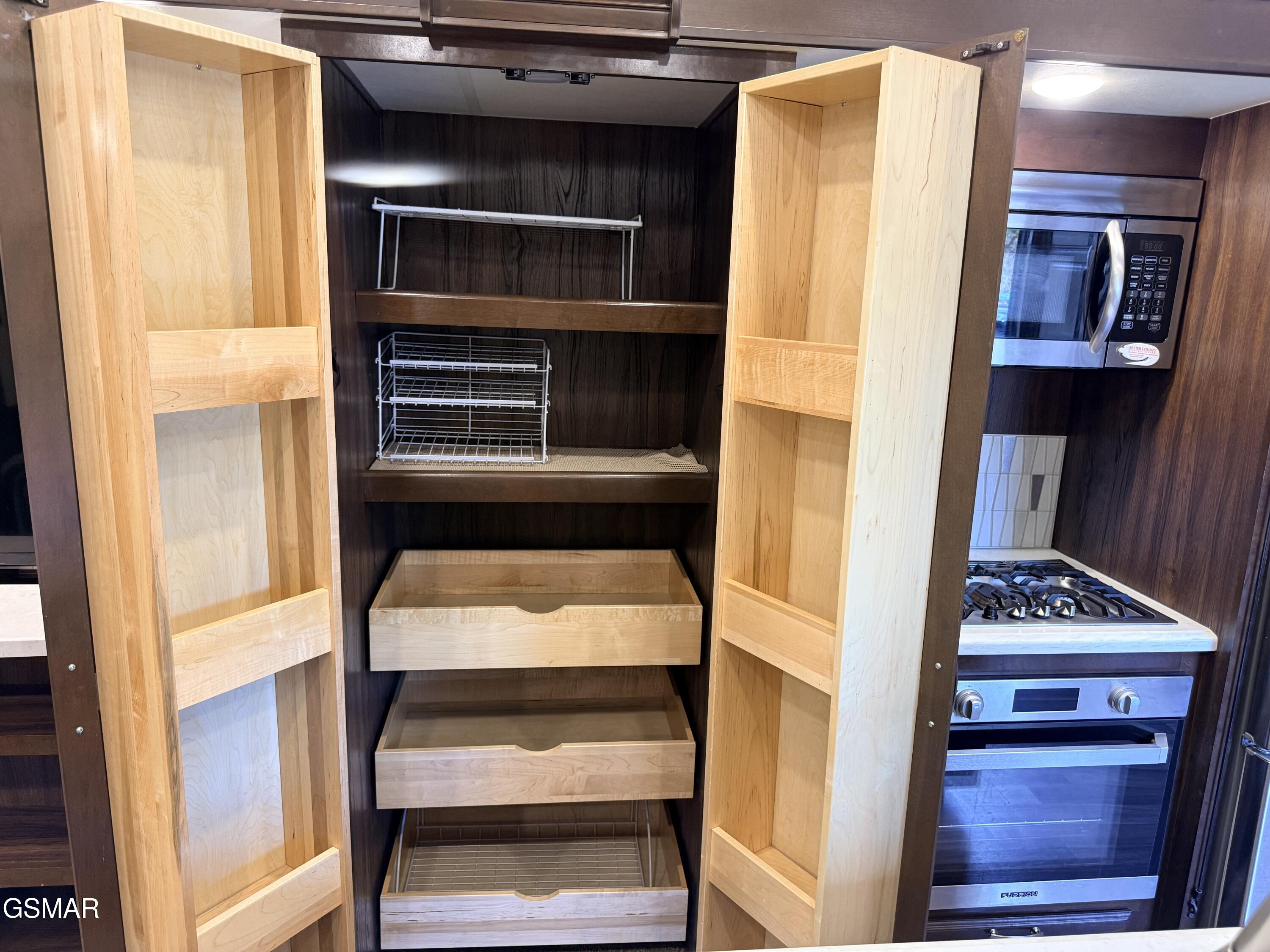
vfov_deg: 56.8
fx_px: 881
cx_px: 635
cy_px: 476
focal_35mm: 24
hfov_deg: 71.6
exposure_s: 1/47
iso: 250
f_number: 1.78
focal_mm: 6.76
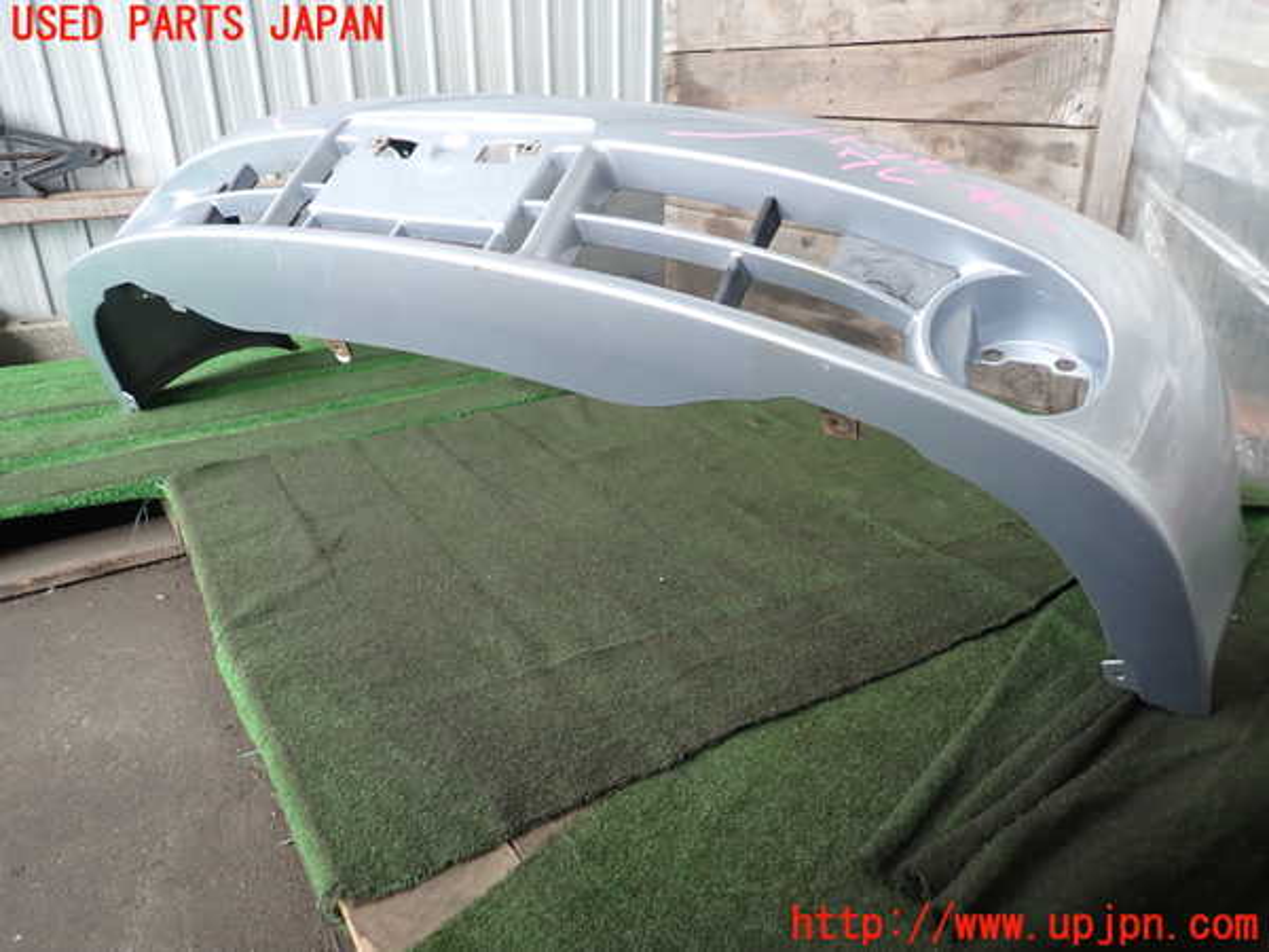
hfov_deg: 69.4
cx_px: 634
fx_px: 916
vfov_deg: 54.9
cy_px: 476
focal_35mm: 25
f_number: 2
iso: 160
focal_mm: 4.5
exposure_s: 1/60
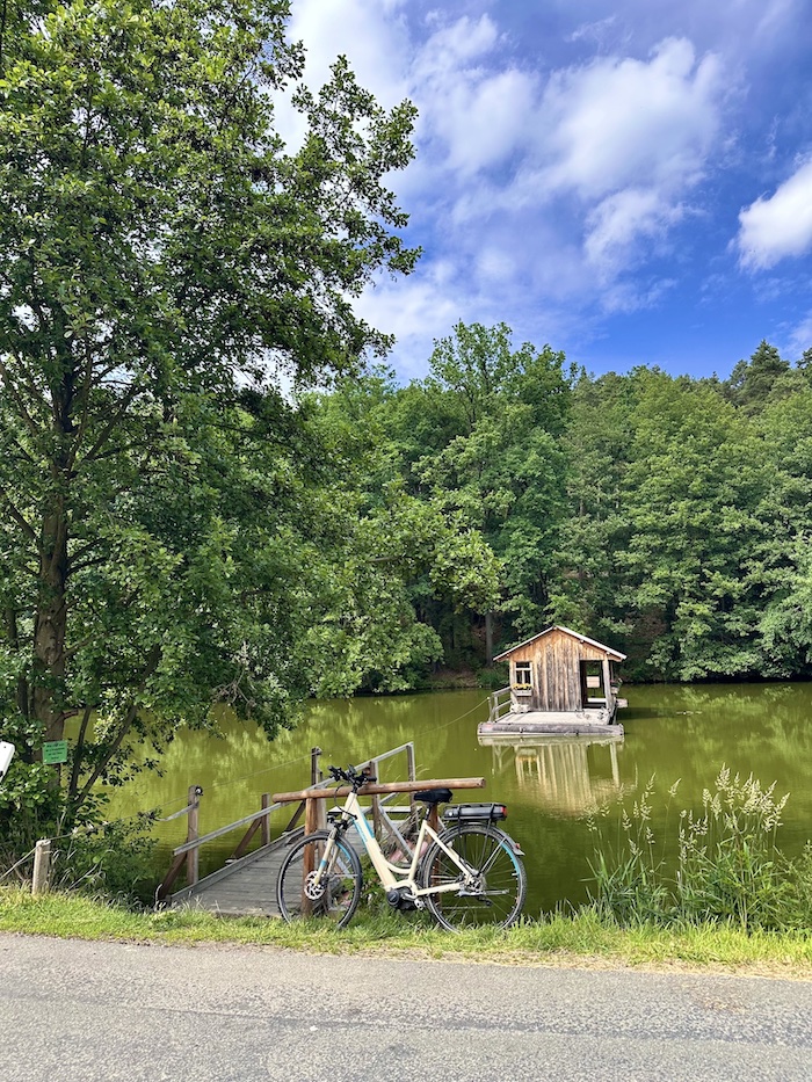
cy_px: 541
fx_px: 750
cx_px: 406
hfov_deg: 56.8
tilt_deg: +8.0
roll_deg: +2.2
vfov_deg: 71.6
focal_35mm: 24
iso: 80
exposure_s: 1/2732
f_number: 1.78
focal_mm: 6.86
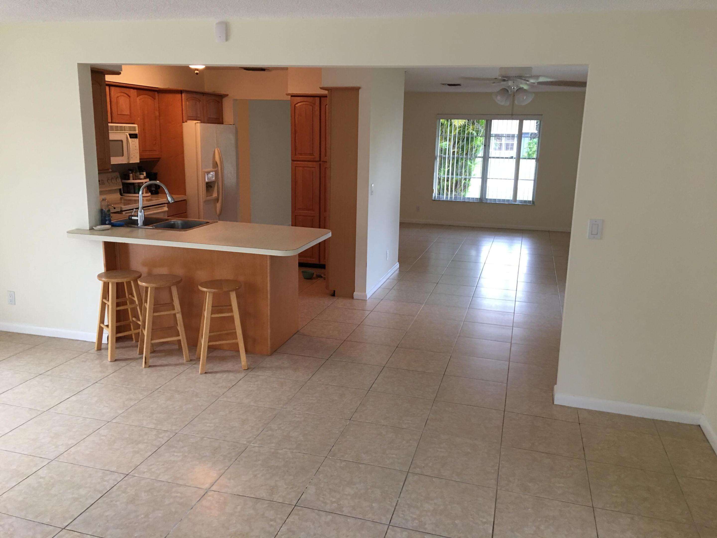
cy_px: 269
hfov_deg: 61.7
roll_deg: -0.8
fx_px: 601
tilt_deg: -11.4
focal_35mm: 29
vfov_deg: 48.2
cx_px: 358
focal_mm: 4.15
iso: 50
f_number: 2.2
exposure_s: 1/15
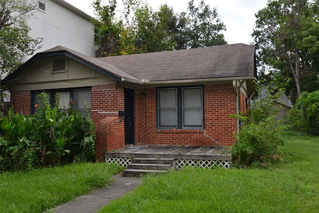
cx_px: 160
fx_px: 266
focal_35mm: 30
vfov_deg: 43.6
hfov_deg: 61.9
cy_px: 106
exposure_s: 1/200
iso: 100
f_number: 5
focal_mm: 20
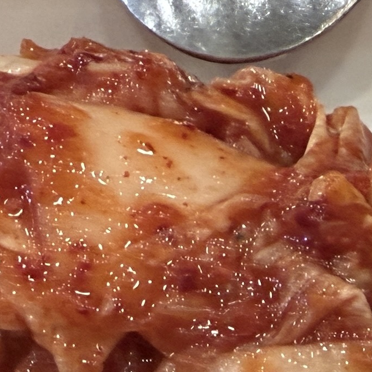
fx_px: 1593
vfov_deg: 13.3
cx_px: 839
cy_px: 272
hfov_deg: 11.4
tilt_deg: -51.3
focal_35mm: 131
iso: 160
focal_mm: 2.22
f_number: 2.2
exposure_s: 1/60
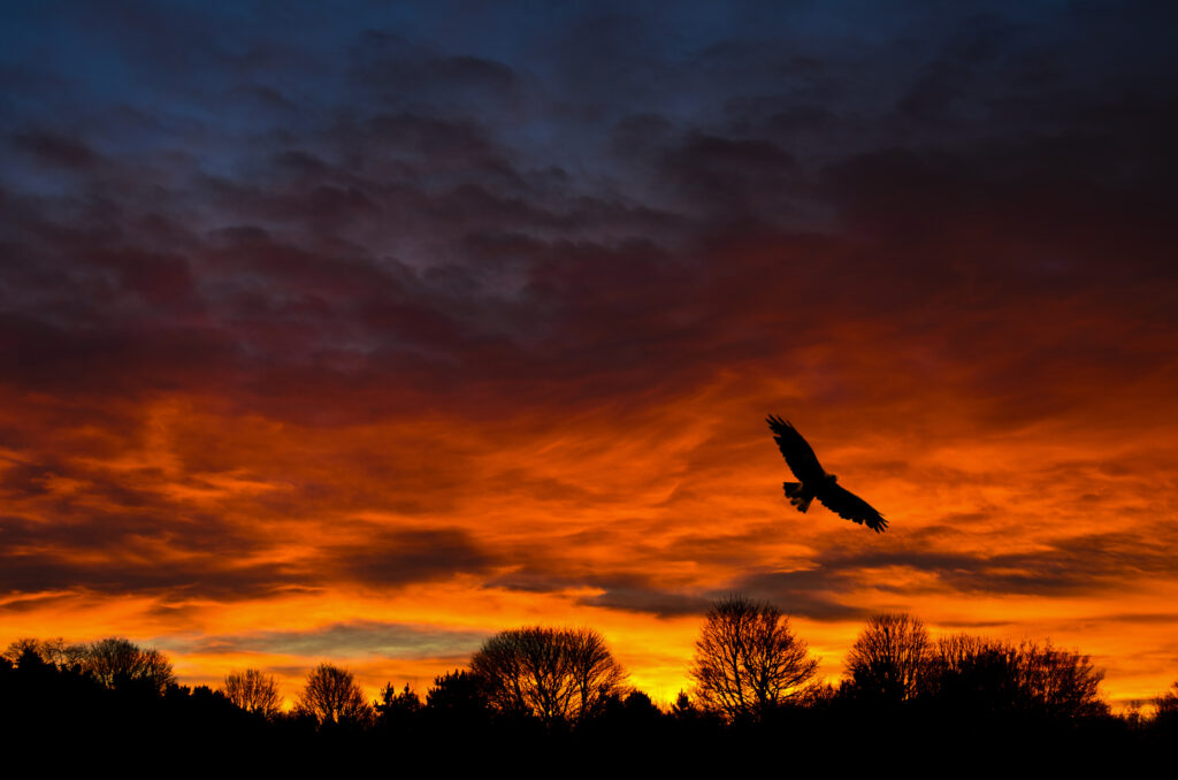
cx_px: 589
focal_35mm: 52
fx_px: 1714
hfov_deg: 37.9
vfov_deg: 25.6
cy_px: 390
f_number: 8
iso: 100
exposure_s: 1/8
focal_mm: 35
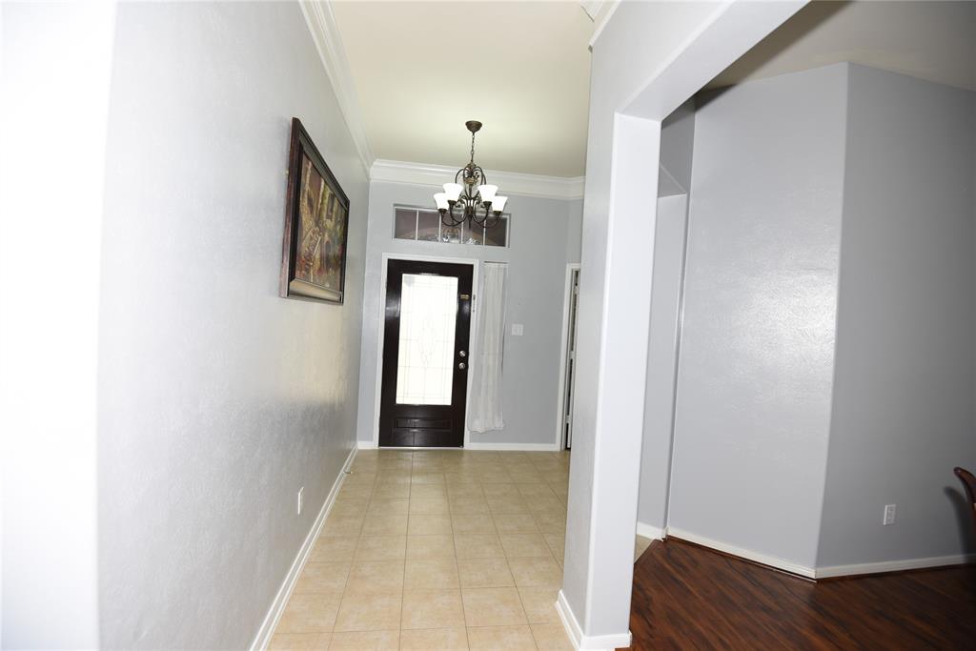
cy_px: 326
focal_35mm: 16
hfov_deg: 96.7
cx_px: 488
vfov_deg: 73.8
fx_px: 434
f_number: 4
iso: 100
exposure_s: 1/60
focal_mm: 16
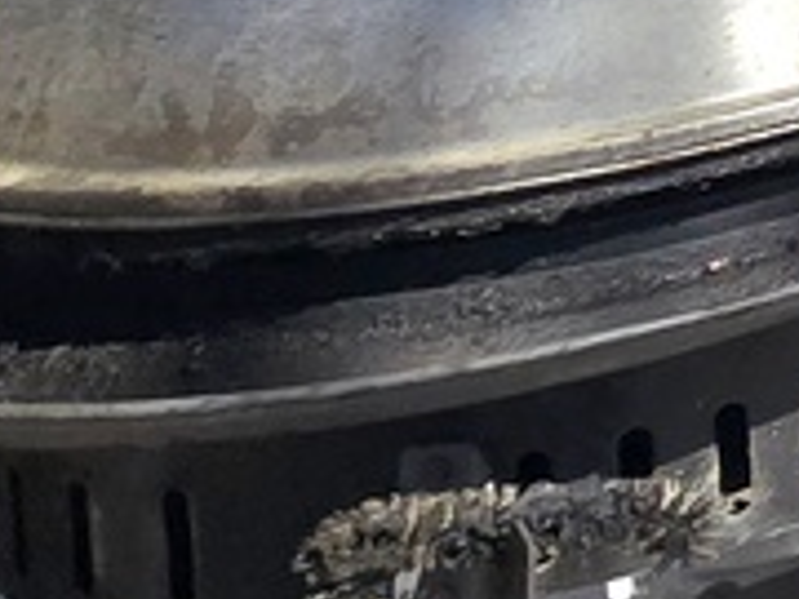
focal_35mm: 104
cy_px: -657
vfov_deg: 12.3
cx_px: 2499
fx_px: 2401
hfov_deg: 10.8
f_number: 2.2
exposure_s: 1/1111
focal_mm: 2.2
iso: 50
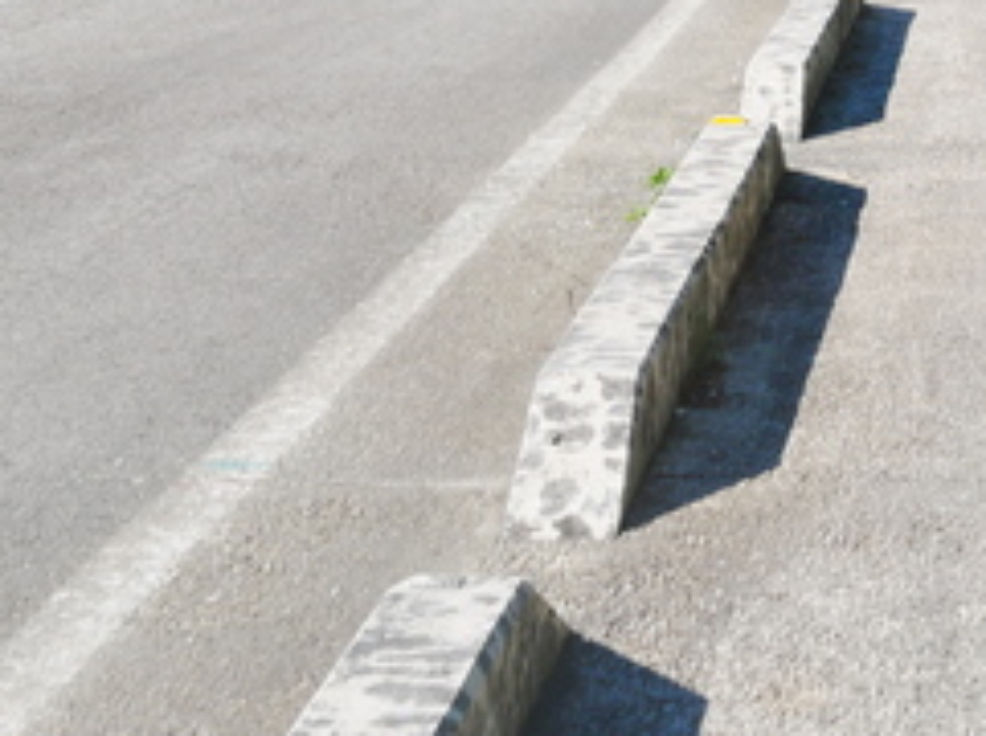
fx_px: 3783
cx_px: 978
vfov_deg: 10.9
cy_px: -217
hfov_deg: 14.6
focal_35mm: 133
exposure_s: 1/400
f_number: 8
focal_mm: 25
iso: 200
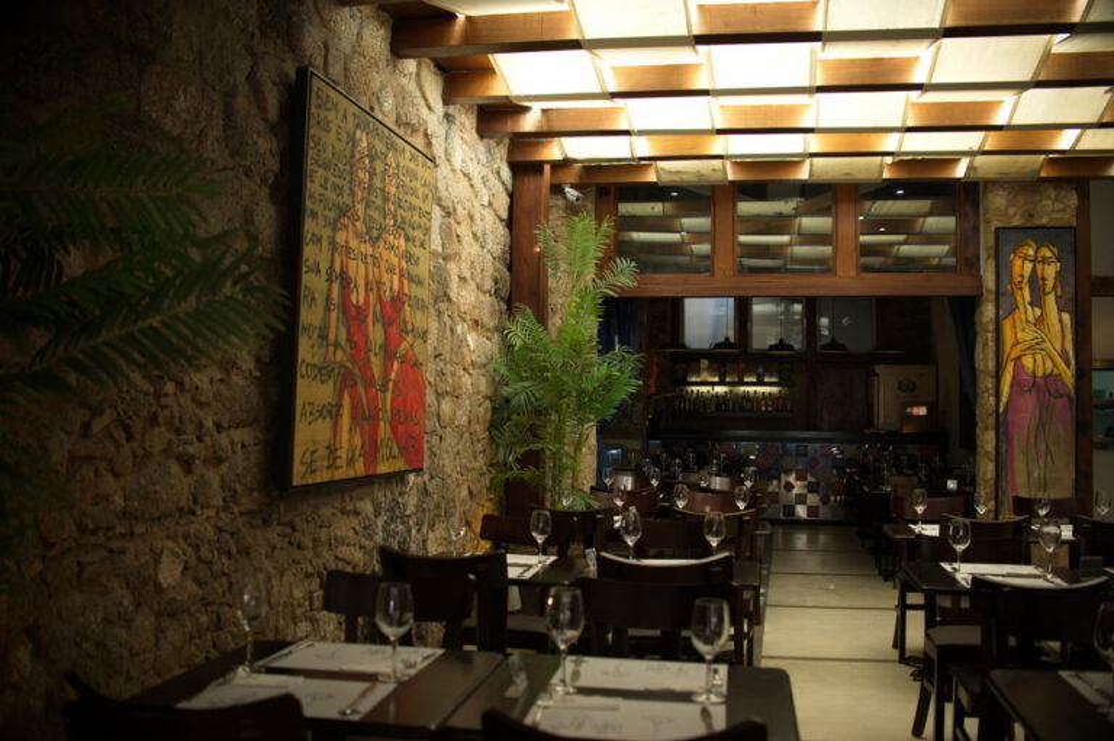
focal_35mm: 35
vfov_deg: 37.8
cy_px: 370
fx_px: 1082
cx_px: 557
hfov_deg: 54.5
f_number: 3.5
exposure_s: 1/50
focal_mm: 35
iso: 200
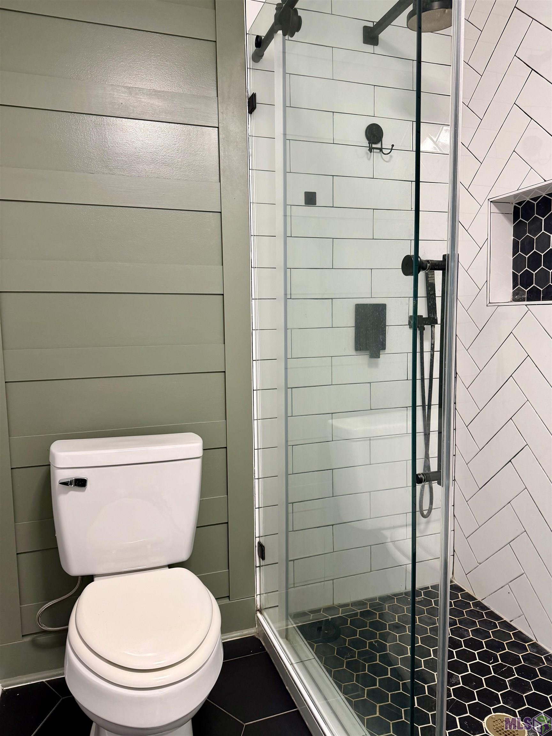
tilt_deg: -5.8
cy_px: 368
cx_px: 276
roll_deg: +0.7
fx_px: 510
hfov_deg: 56.8
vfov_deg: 71.6
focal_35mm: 24
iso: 250
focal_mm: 6.76
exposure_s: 1/60
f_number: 1.78
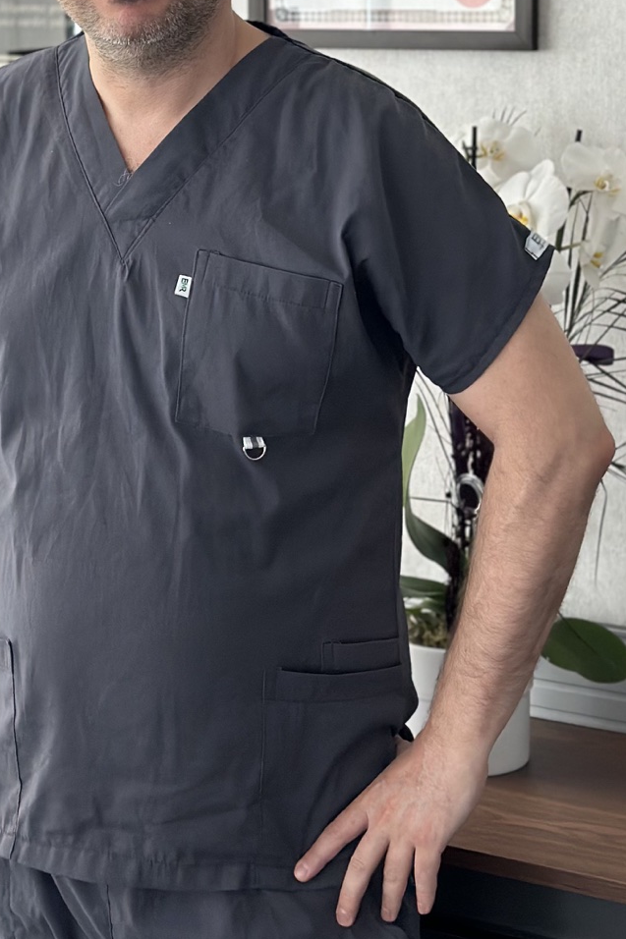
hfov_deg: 14.5
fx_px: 2453
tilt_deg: -5.8
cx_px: 153
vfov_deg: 21.5
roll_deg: +0.6
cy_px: 209
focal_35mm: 94
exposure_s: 1/60
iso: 200
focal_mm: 6.86
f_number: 1.78
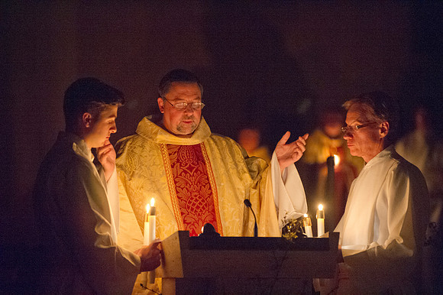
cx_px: 222
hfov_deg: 10.3
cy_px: 148
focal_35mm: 200
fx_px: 2460
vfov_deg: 6.9
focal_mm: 200
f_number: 2.8
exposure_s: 1/80
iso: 12800
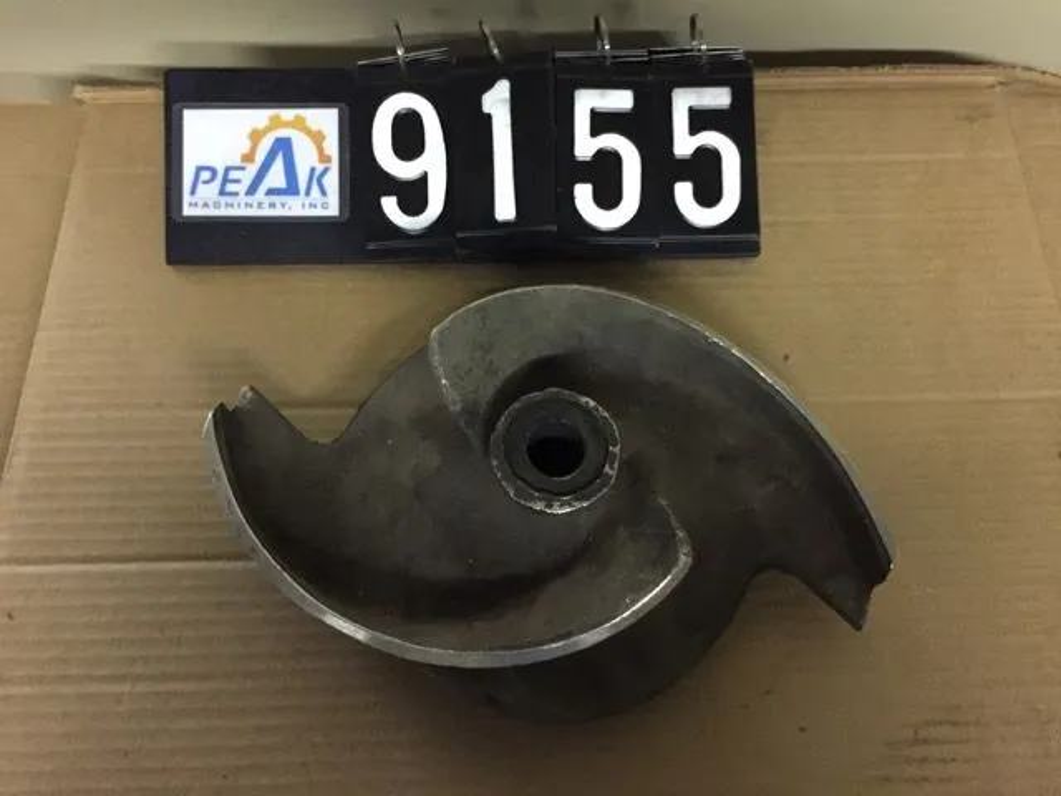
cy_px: 398
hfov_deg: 61.7
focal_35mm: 29
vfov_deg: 48.2
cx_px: 530
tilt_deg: -60.8
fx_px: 889
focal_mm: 4.15
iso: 320
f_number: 2.2
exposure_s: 1/15
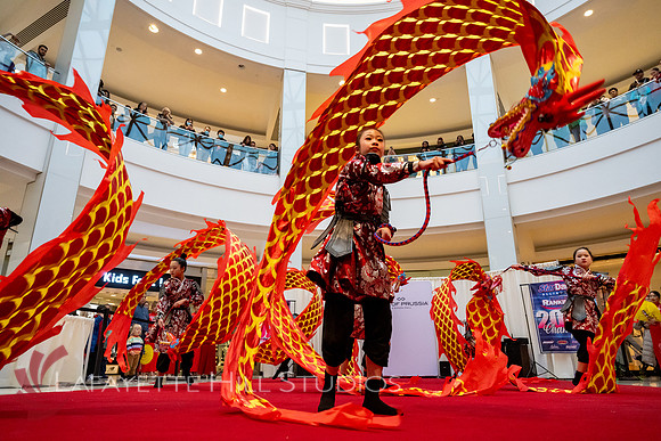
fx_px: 441
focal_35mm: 24
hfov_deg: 73.7
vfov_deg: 53.2
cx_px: 330
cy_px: 220
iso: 4000
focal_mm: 24
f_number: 4
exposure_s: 1/640
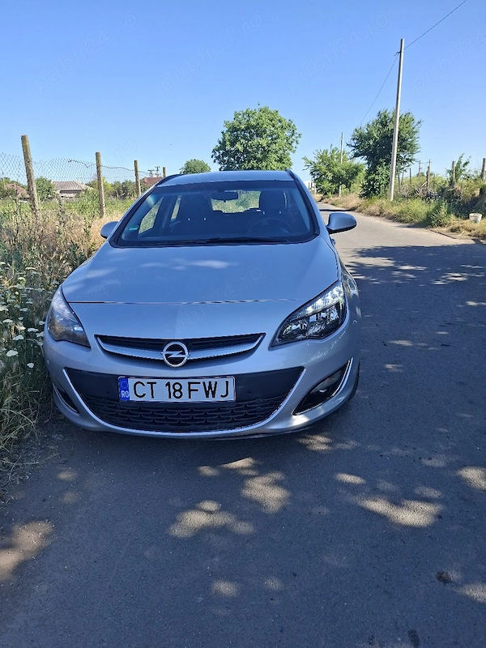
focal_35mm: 23
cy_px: 324
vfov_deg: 73.9
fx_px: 431
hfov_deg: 58.9
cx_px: 243
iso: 50
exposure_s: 1/1250
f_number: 1.8
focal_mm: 5.54
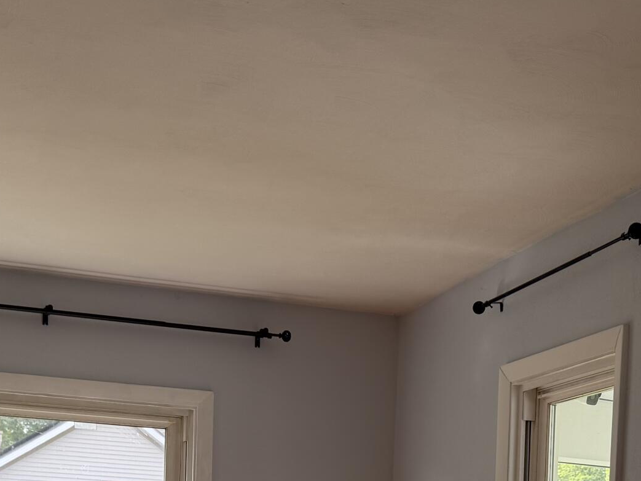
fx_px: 1278
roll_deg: -2.5
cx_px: 313
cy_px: 635
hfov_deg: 28.2
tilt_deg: -2.0
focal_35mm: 69
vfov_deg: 19.6
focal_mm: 6.76
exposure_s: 1/165
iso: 64
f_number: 1.78
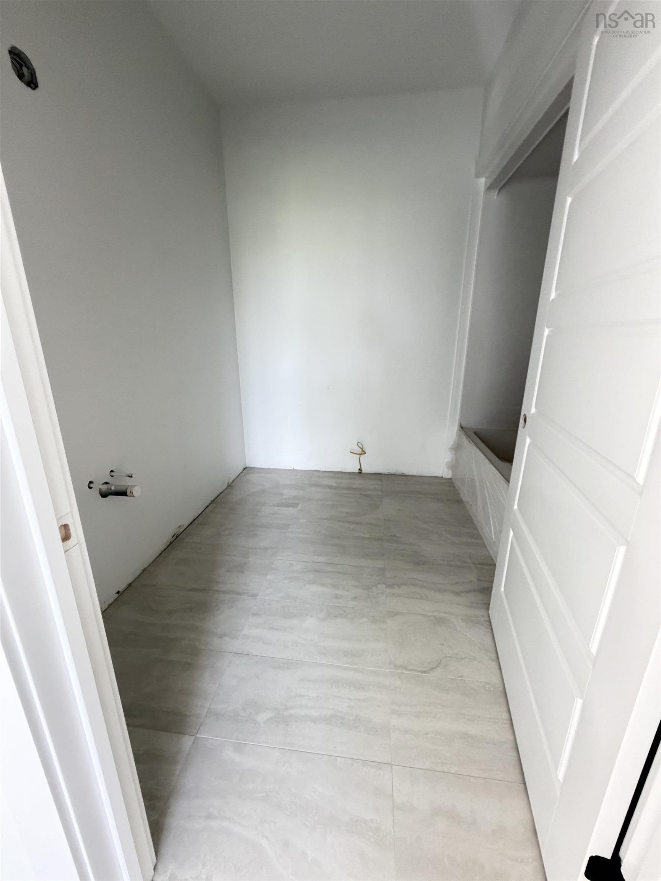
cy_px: 440
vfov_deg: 102.1
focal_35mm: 14
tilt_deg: -18.0
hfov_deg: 85.7
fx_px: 356
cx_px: 330
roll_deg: -2.2
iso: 400
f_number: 2.2
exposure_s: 1/60
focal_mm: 2.22
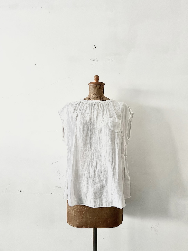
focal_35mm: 26
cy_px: 126
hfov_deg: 53.1
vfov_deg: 67.3
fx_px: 188
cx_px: 94
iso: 500
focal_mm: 5.7
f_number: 1.5
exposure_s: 1/57
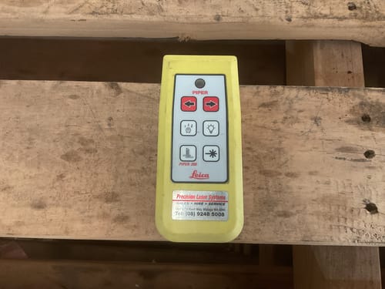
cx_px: 192
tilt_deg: -78.3
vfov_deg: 48.2
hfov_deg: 61.7
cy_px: 144
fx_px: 323
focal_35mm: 29
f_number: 1.8
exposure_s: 1/25
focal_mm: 3
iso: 320
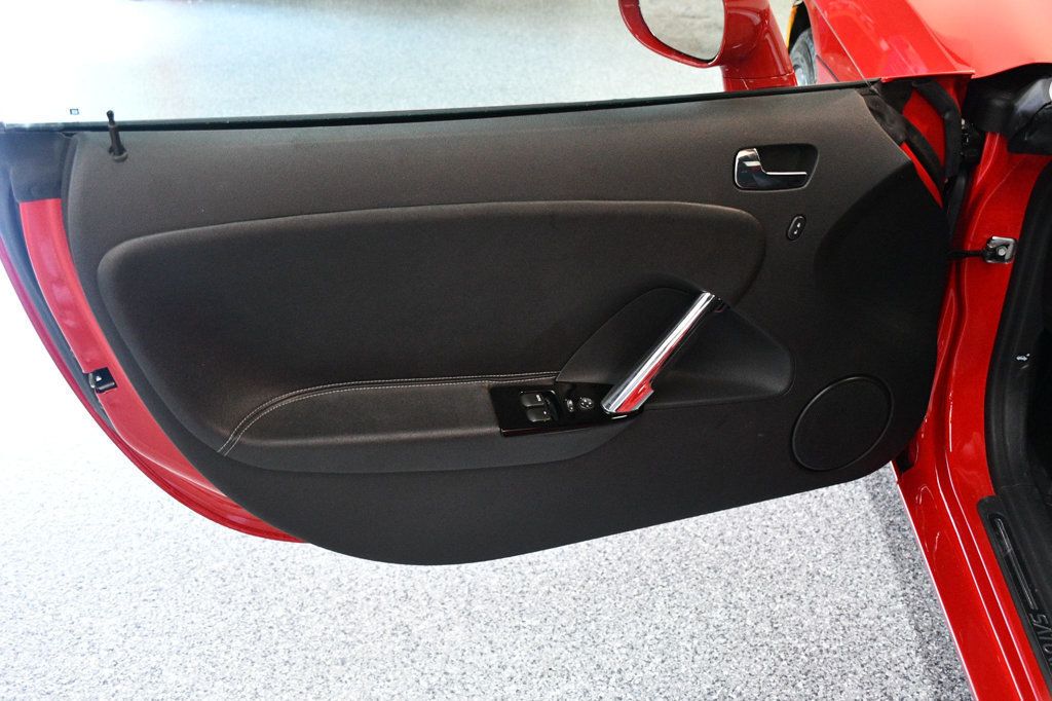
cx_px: 526
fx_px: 1052
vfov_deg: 36.8
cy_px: 350
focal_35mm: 36
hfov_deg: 53.1
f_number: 3.8
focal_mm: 24
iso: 3200
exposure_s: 1/100
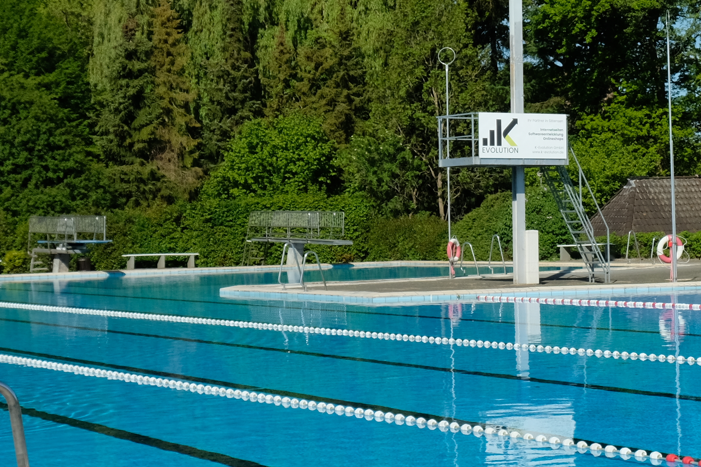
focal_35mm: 98
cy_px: 147
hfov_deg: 20.4
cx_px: 615
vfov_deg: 13.9
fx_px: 1908
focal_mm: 23.3
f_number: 8
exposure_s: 1/400
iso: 400
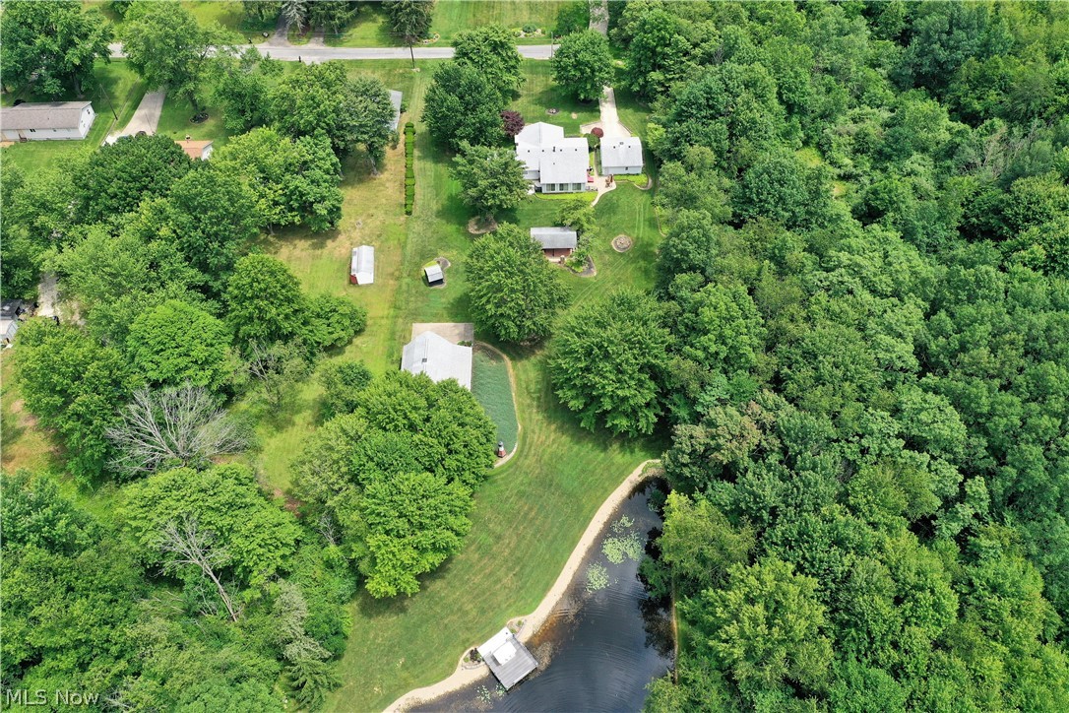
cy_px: 356
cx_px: 534
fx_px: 831
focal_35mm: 28
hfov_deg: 65.5
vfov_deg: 46.4
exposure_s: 1/400
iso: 100
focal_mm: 10.26
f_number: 5.6
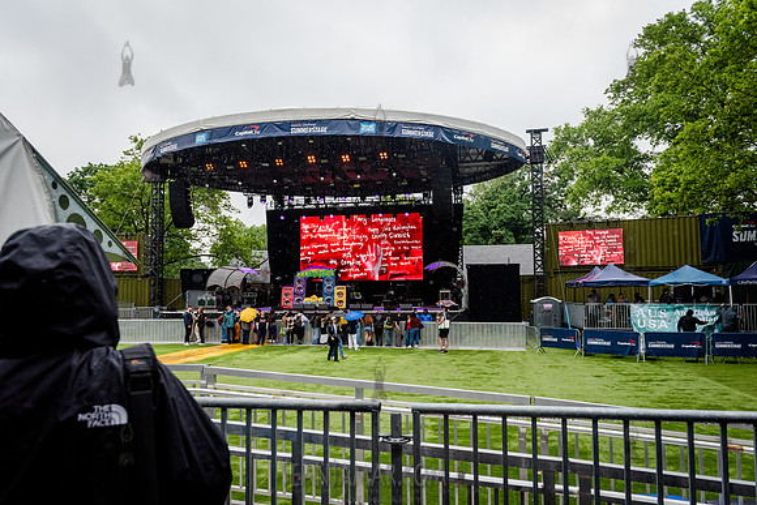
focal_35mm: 27
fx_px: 569
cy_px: 252
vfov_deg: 47.9
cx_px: 378
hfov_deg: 67.3
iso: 2000
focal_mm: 27
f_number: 4.5
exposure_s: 1/2000
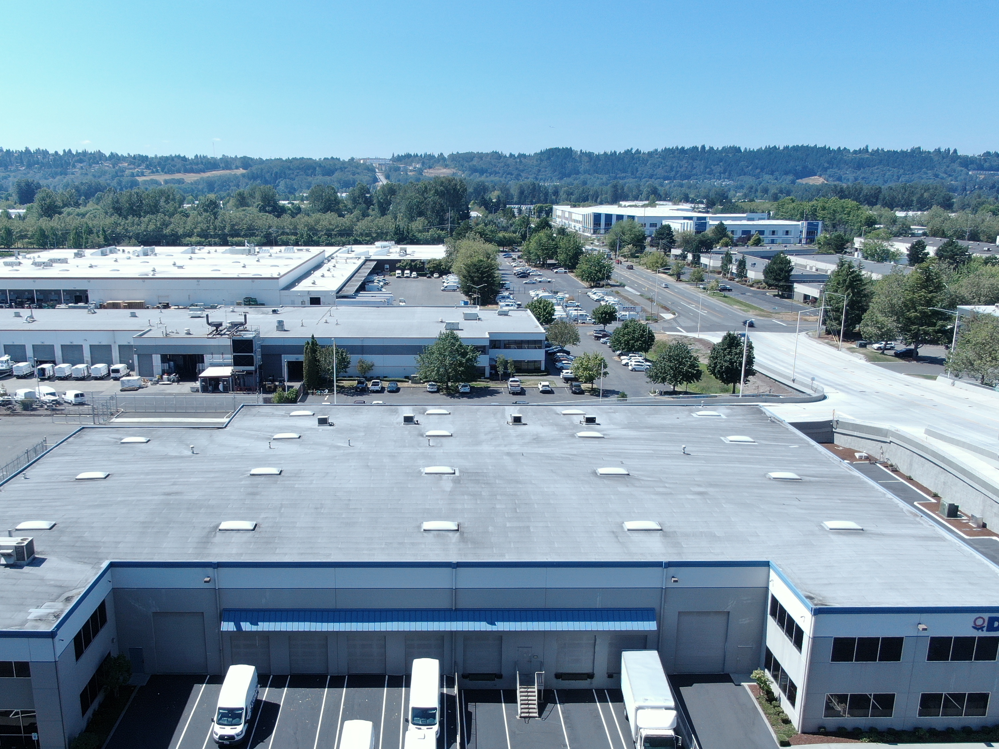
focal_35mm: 32
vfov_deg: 43.9
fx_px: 924
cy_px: 456
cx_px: 435
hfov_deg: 56.6
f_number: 2.8
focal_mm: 4.39
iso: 100
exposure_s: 1/10
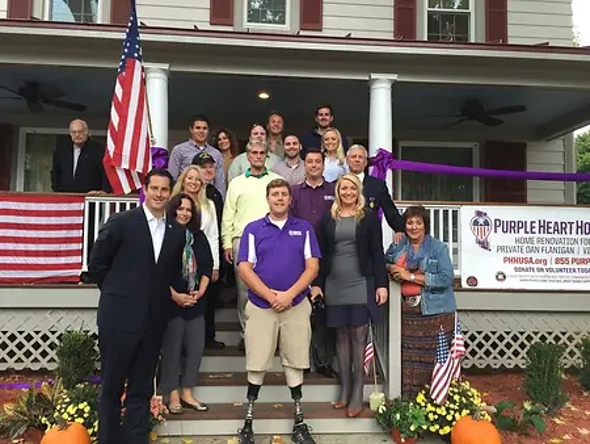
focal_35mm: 29
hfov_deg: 61.6
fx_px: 495
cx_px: 295
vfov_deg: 48.3
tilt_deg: +4.2
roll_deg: -0.9
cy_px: 222
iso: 50
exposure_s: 1/120
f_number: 2.2
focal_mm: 4.15
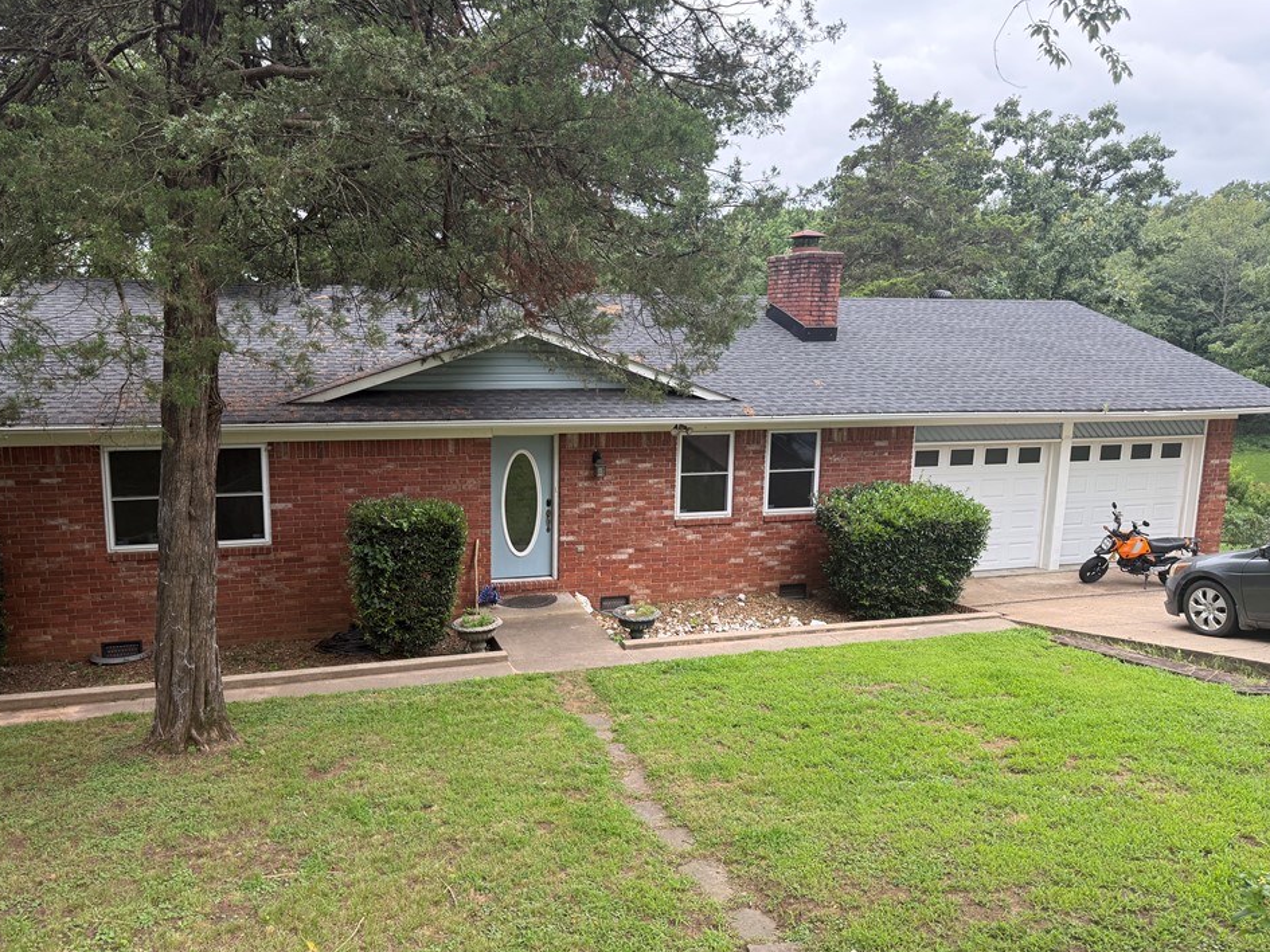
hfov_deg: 67.2
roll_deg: -0.9
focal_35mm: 26
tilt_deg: -9.2
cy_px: 482
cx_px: 593
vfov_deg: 53.1
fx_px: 954
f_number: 1.78
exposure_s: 1/813
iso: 100
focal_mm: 6.76
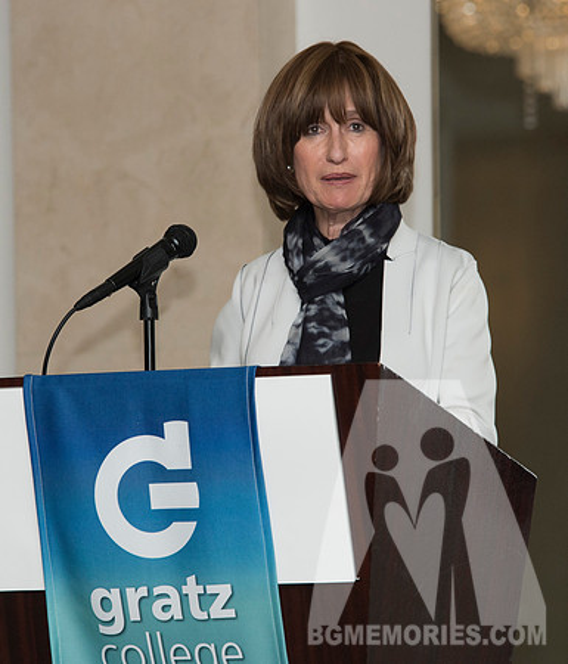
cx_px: 281
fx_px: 6109
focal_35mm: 303
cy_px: 297
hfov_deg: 5.3
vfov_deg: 6.2
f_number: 5.6
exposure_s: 1/125
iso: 1600
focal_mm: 200
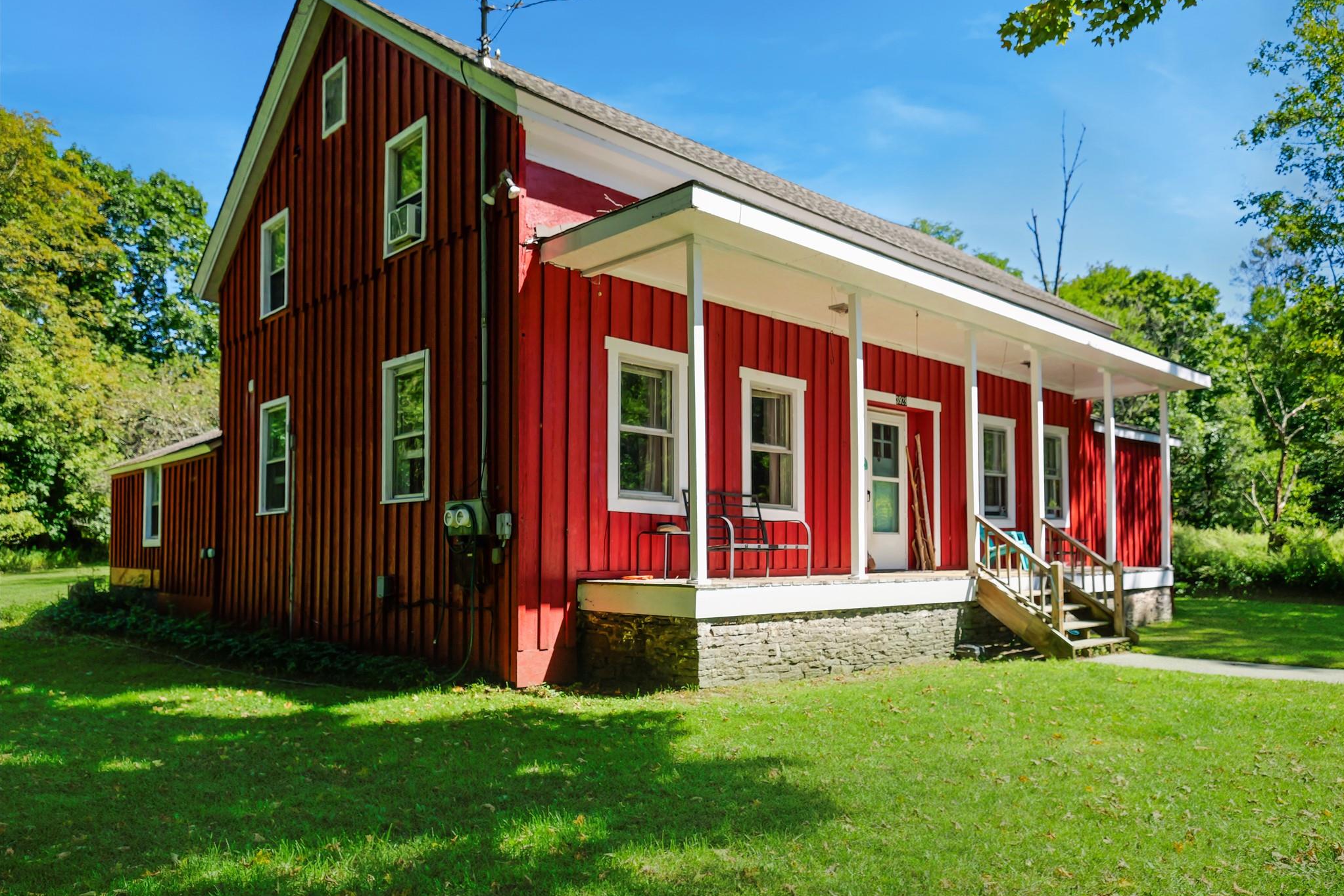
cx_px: 672
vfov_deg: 51.3
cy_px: 460
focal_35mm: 25
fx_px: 933
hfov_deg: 71.5
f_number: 3.5
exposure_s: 1/160
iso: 200
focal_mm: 12
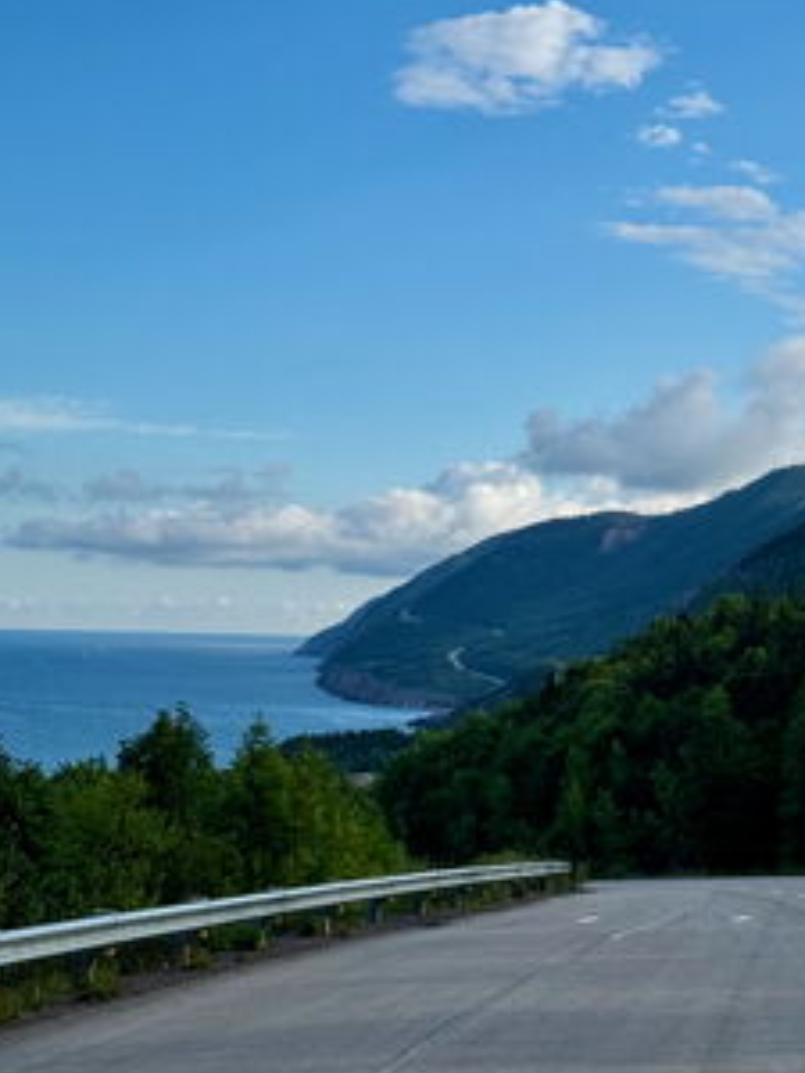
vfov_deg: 24.3
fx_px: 2481
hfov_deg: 18.3
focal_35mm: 80
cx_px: 581
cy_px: 365
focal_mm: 6.76
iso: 64
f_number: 1.78
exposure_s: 1/4310
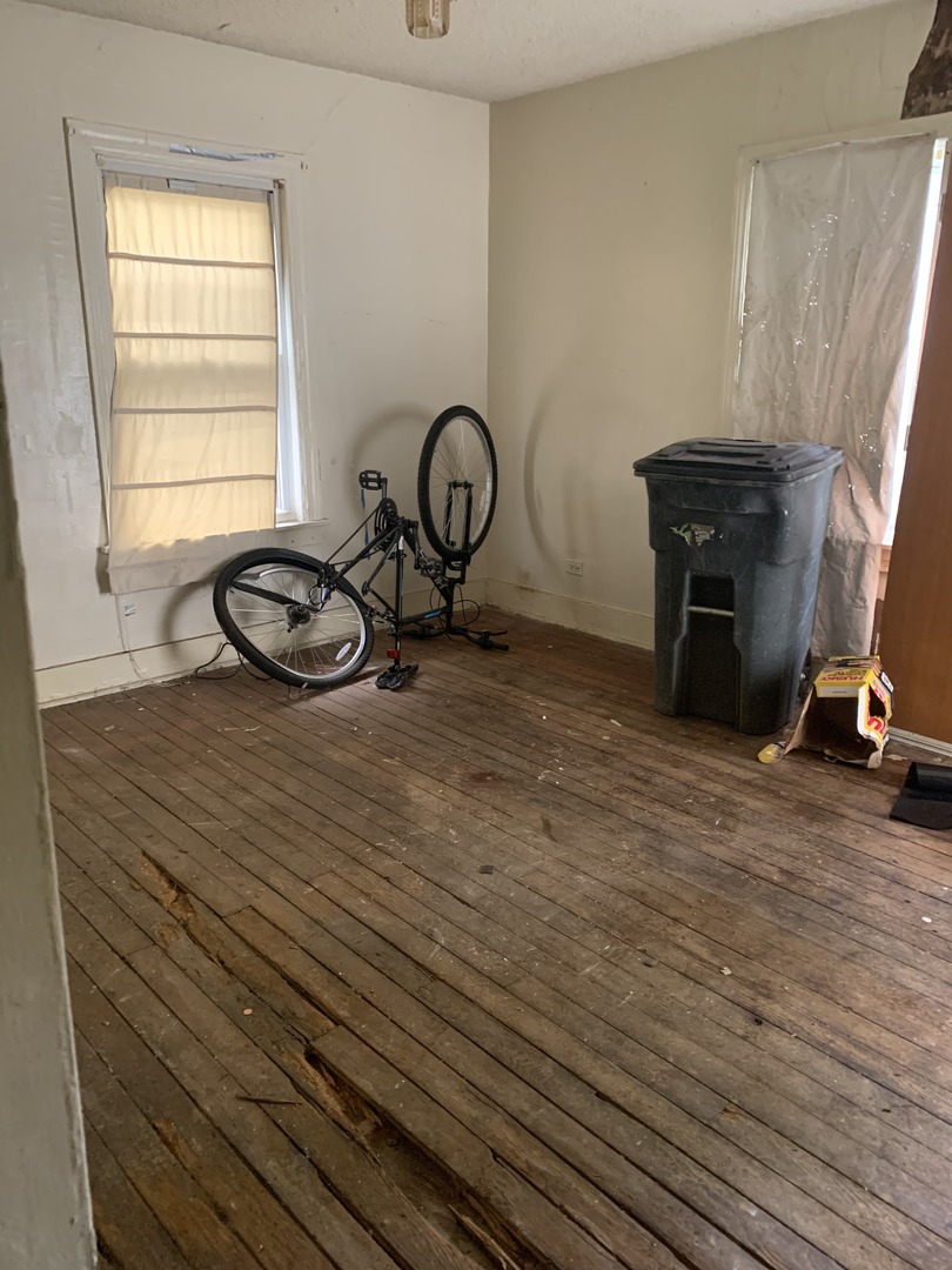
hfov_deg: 53.1
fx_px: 953
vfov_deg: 67.3
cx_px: 476
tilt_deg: -14.2
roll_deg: -1.0
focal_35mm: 26
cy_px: 635
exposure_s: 1/58
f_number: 1.8
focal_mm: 4.25
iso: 400
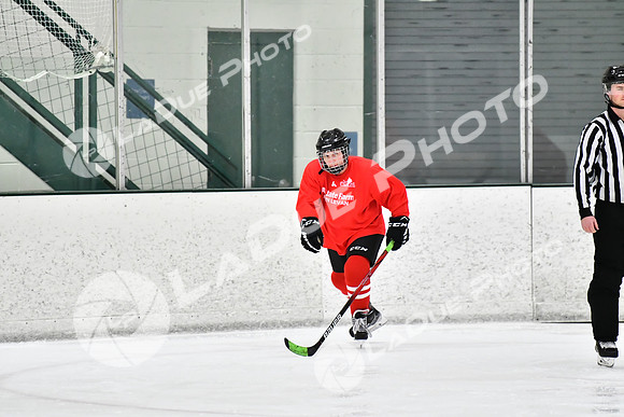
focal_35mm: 300
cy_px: 208
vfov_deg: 4.6
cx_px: 312
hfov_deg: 6.9
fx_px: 5201
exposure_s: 1/1250
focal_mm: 200
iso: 5000
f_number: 2.8
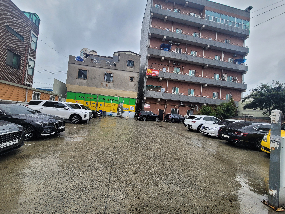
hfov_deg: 106.2
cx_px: 142
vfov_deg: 89.9
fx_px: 107
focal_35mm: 13
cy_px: 107
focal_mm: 2.2
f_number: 2.2
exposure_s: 1/120
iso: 64
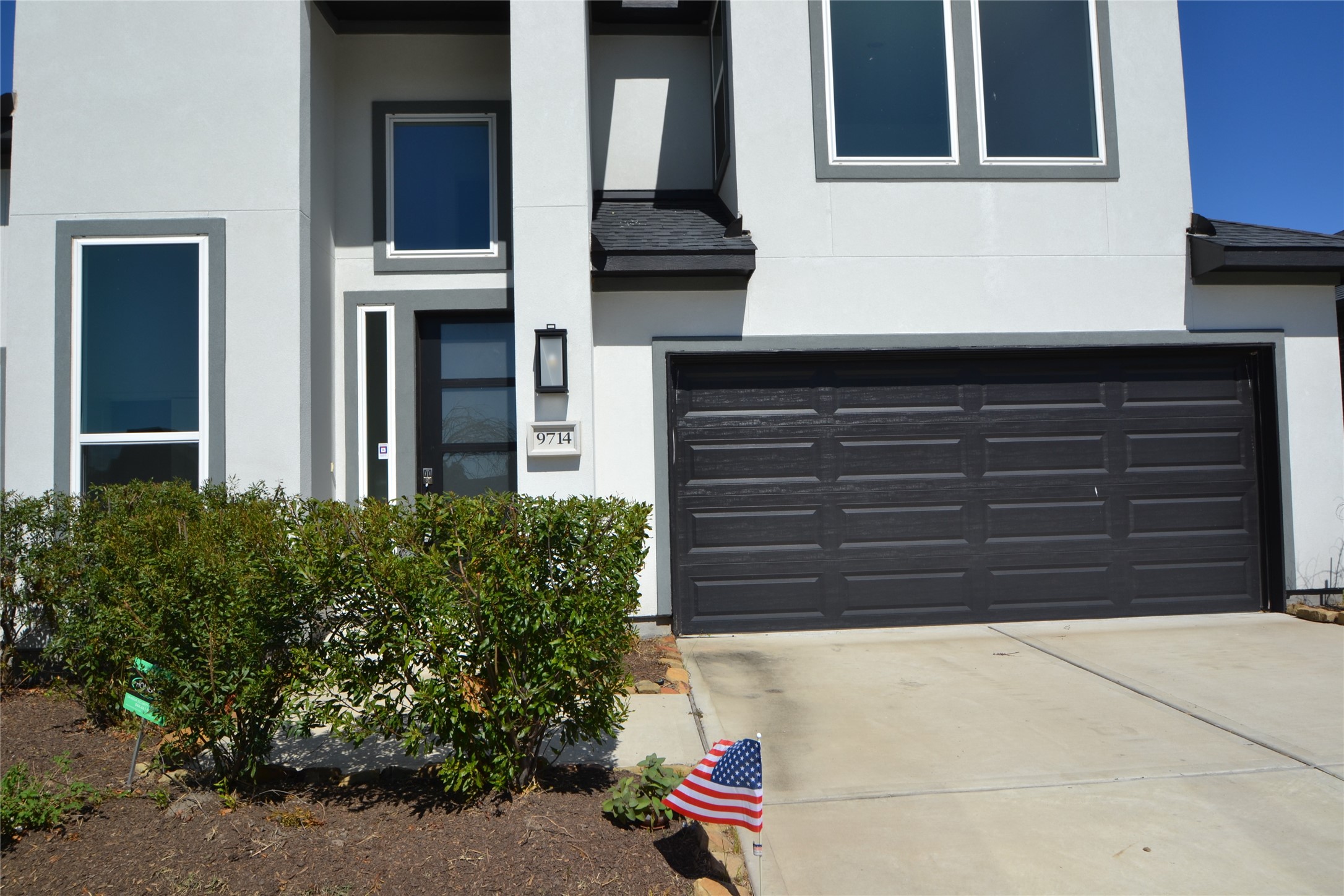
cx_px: 672
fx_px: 840
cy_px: 448
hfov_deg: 77.3
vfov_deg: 56.1
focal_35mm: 22
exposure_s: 1/320
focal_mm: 15
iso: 100
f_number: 9
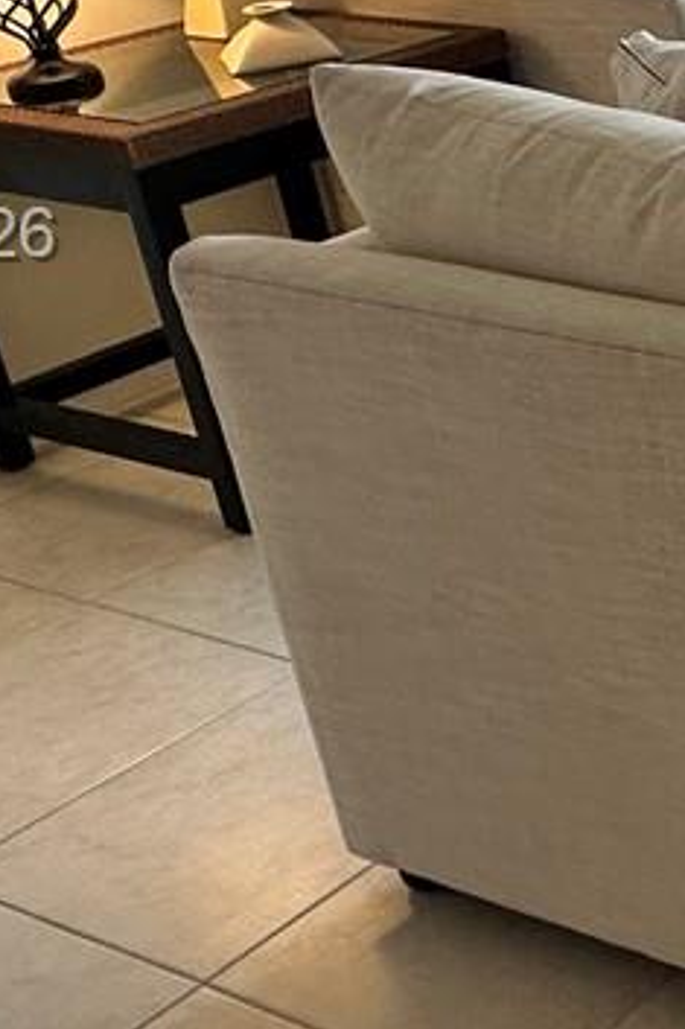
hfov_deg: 15.3
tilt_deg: -20.5
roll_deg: +1.7
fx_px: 1885
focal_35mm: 66
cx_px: 1481
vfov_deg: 30.0
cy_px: 239
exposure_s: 1/120
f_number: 2.2
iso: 80
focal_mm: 2.22
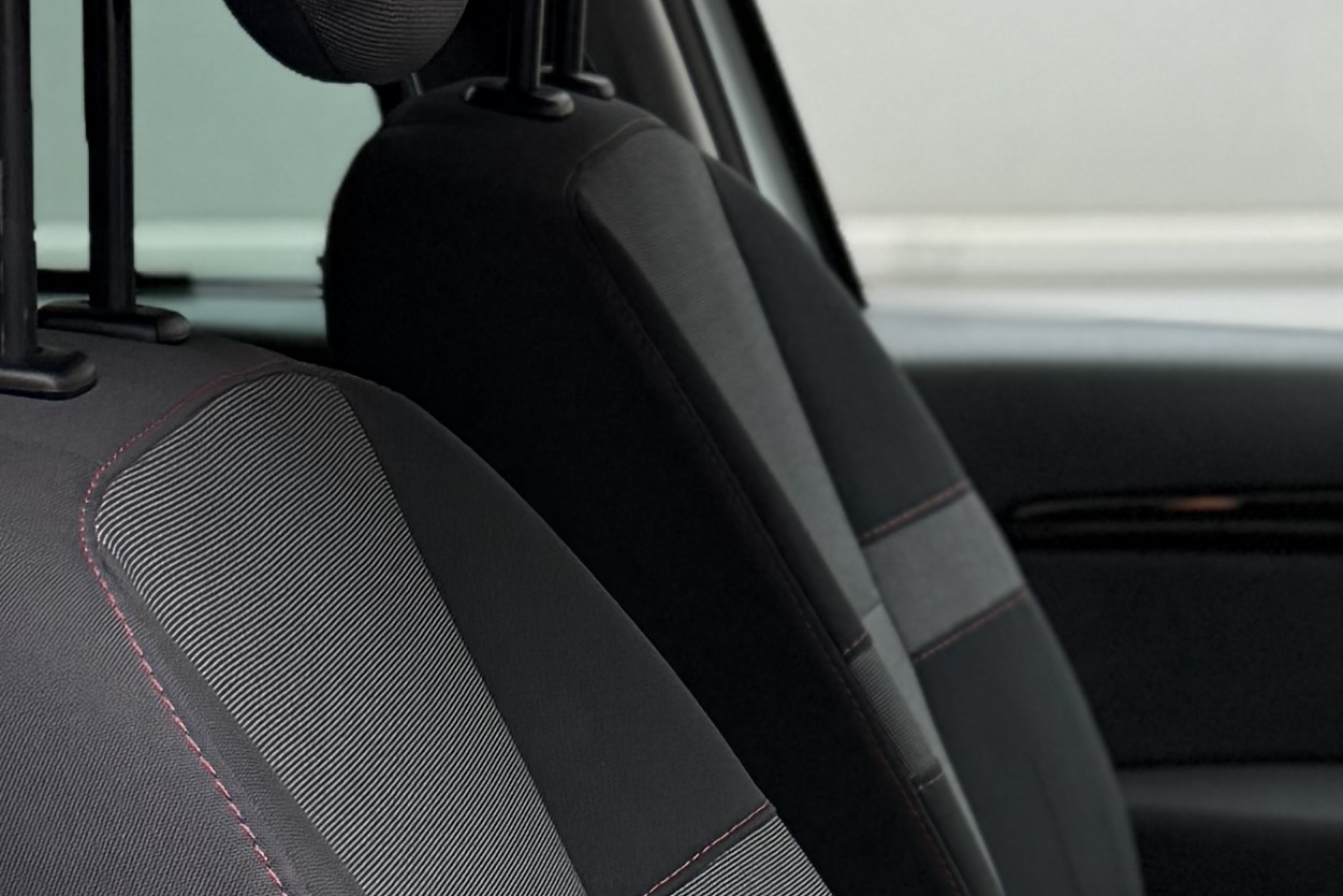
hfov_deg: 17.0
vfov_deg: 11.4
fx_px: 4253
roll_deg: -0.1
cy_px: 1474
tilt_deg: -17.7
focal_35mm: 114
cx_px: 1716
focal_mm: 6.76
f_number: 1.78
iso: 100
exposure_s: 1/319
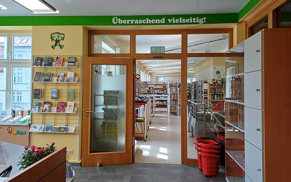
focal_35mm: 27
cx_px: 147
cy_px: 84
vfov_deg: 46.0
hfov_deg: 68.4
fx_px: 214
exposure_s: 1/100
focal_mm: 4.65
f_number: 1.8
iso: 50
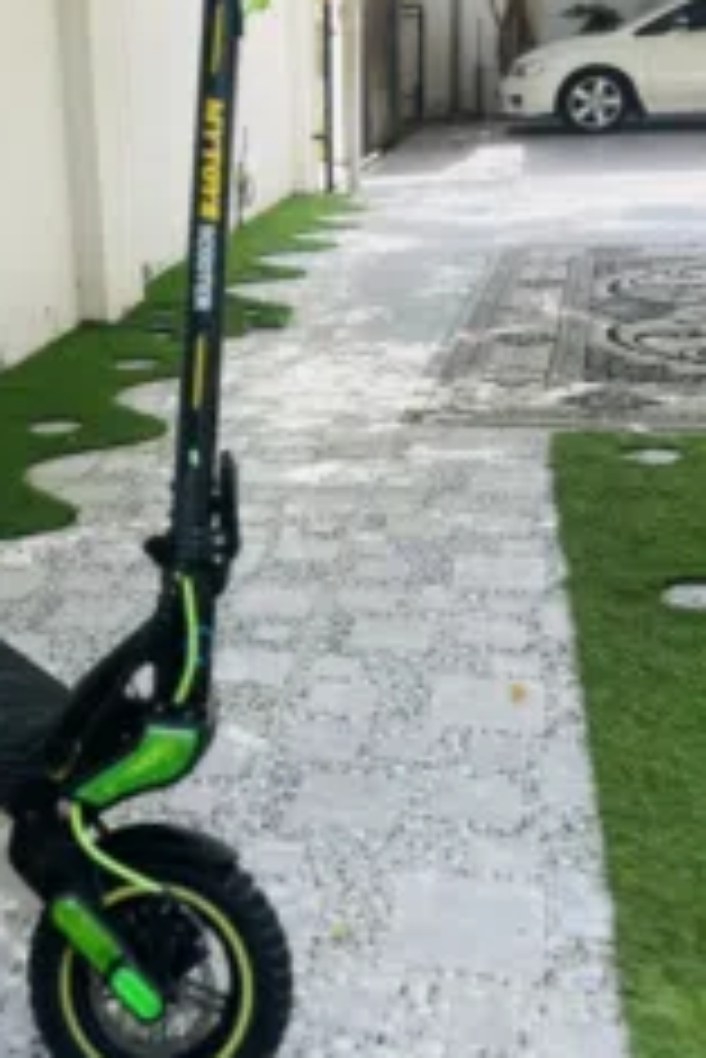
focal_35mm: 46
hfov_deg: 28.8
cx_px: 162
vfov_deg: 42.0
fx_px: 1351
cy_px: 324
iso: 50
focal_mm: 5.7
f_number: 1.5
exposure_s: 1/932
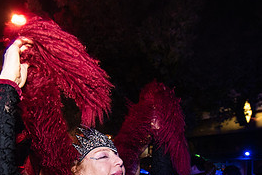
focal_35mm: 31
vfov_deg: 37.4
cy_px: 180
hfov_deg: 58.1
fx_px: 226
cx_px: 76
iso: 2000
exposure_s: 1/80
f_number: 3.5
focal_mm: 14
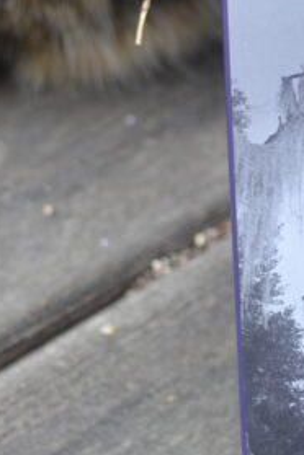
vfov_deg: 14.2
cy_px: 13
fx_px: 1811
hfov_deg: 9.4
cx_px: 418
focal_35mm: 143
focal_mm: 26
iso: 220
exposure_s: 1/125
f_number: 4.2
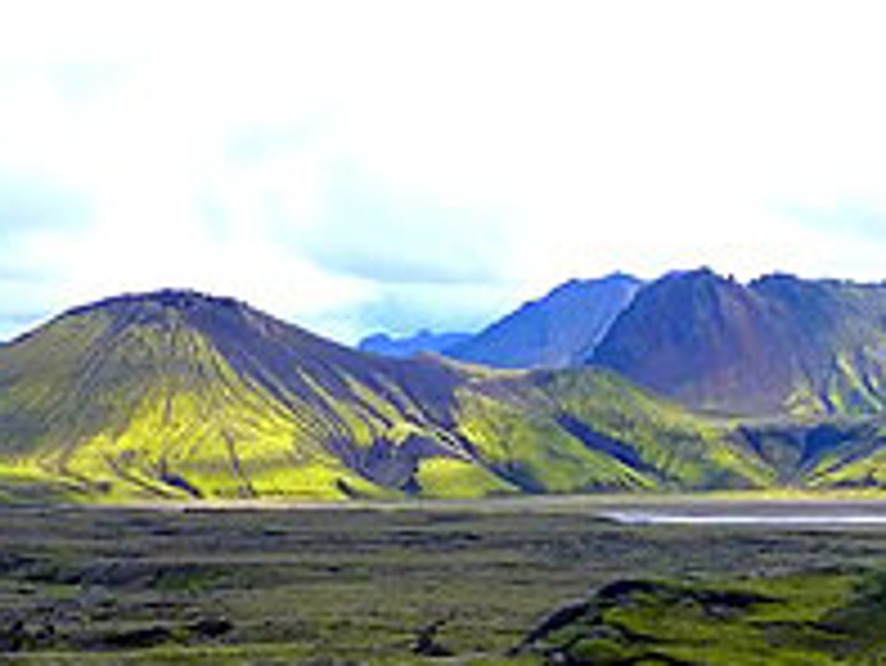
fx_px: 2689
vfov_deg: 14.0
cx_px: 877
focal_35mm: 105
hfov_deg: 18.3
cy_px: 608
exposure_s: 1/320
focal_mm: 5.3
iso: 125
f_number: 4
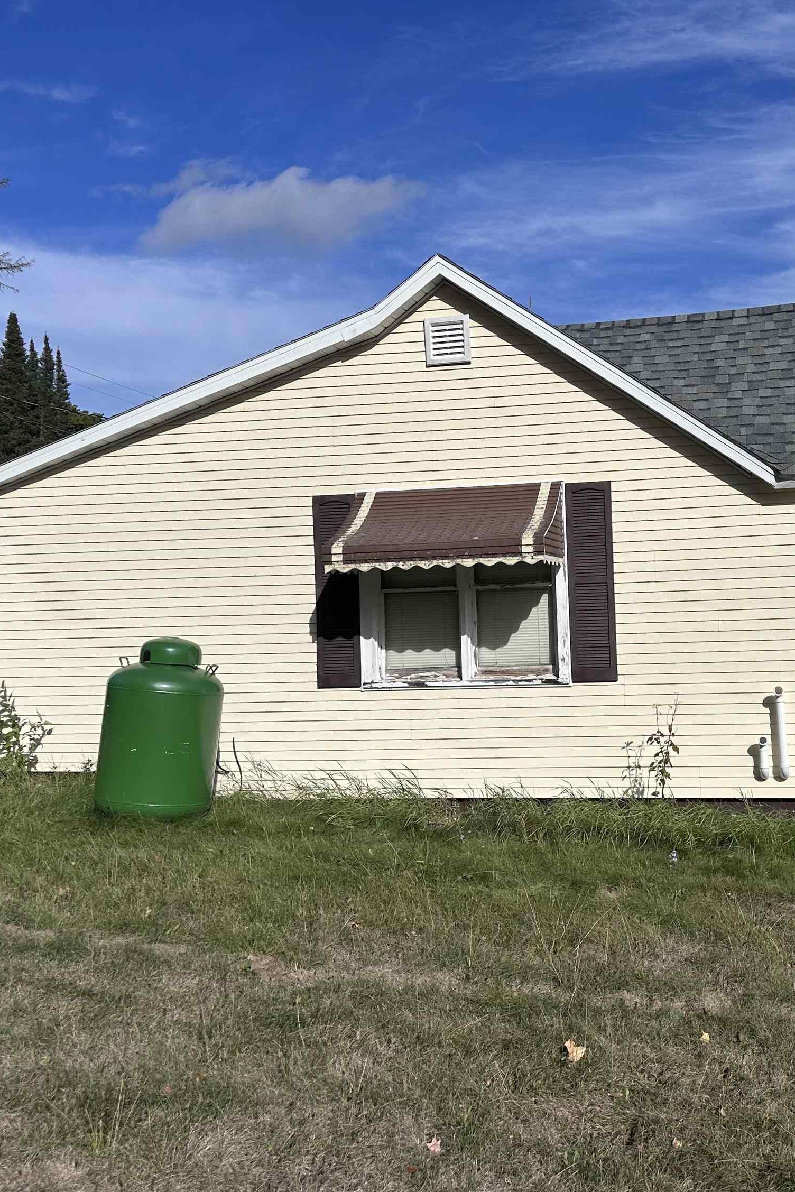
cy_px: 607
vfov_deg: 55.8
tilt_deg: +2.8
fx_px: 1126
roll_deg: +0.8
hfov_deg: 38.2
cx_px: 570
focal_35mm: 34
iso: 80
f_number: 1.78
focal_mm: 6.86
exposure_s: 1/12048
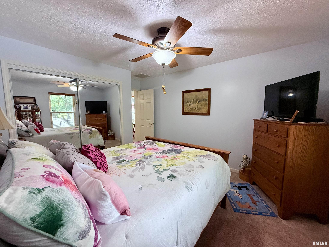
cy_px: 124
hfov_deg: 102.1
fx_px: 133
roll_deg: +0.1
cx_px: 164
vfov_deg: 85.7
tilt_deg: -5.2
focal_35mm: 14
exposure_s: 1/60
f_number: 2.2
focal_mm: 2.22
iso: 400
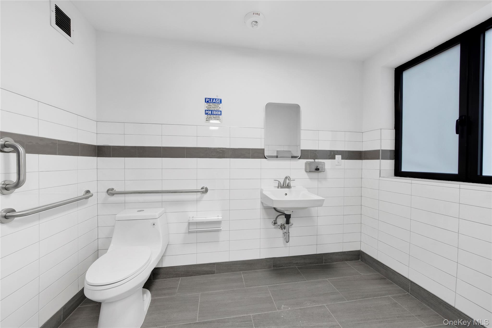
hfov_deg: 112.6
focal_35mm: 12
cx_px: 246
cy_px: 164
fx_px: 164
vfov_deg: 90.0
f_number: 8
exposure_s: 1/2
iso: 100
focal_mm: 8
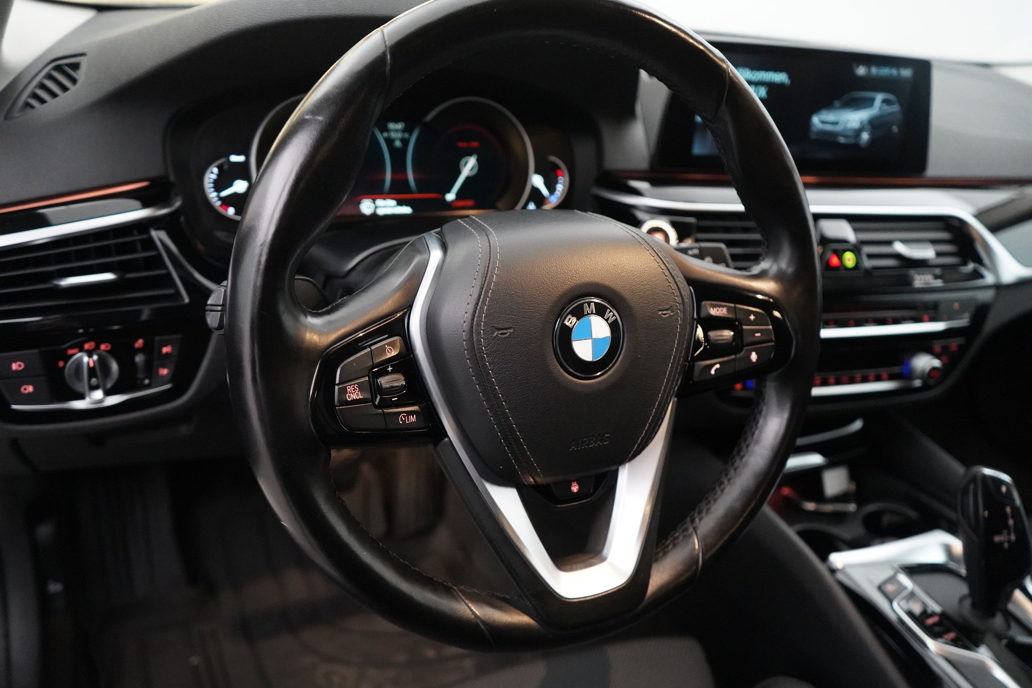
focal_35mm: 28
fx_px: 803
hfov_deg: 65.5
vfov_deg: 46.4
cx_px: 516
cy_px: 344
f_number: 3.5
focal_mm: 28
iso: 12800
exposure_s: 1/160
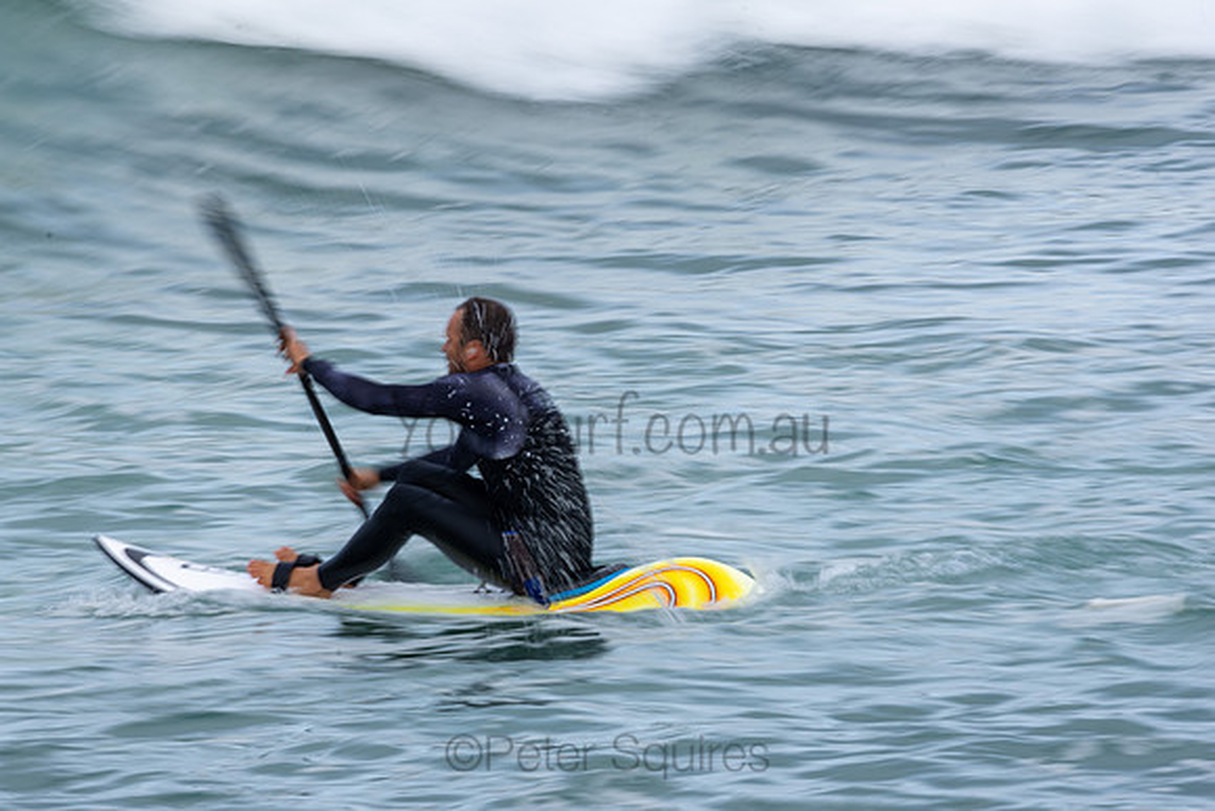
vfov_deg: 1.8
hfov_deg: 2.7
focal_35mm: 750
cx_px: 608
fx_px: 25317
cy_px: 406
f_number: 22
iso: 100
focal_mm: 500
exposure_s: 1/25
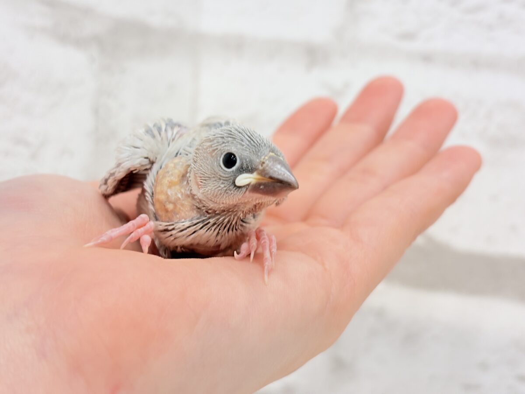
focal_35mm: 52
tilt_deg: -4.8
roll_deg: -5.1
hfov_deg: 36.8
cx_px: 262
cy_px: 197
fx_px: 789
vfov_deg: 28.0
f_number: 1.6
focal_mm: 5.96
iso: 50
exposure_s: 1/50
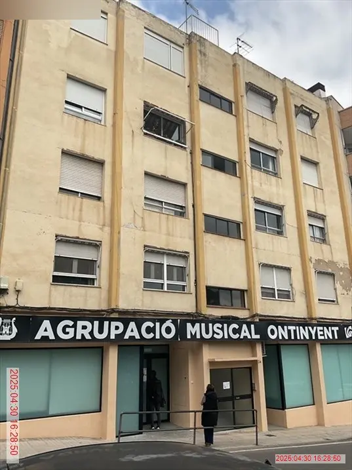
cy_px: 235
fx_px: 394
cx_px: 176
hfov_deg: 48.2
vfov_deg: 61.7
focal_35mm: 29
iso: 16
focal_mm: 3
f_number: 1.8
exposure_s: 1/1675
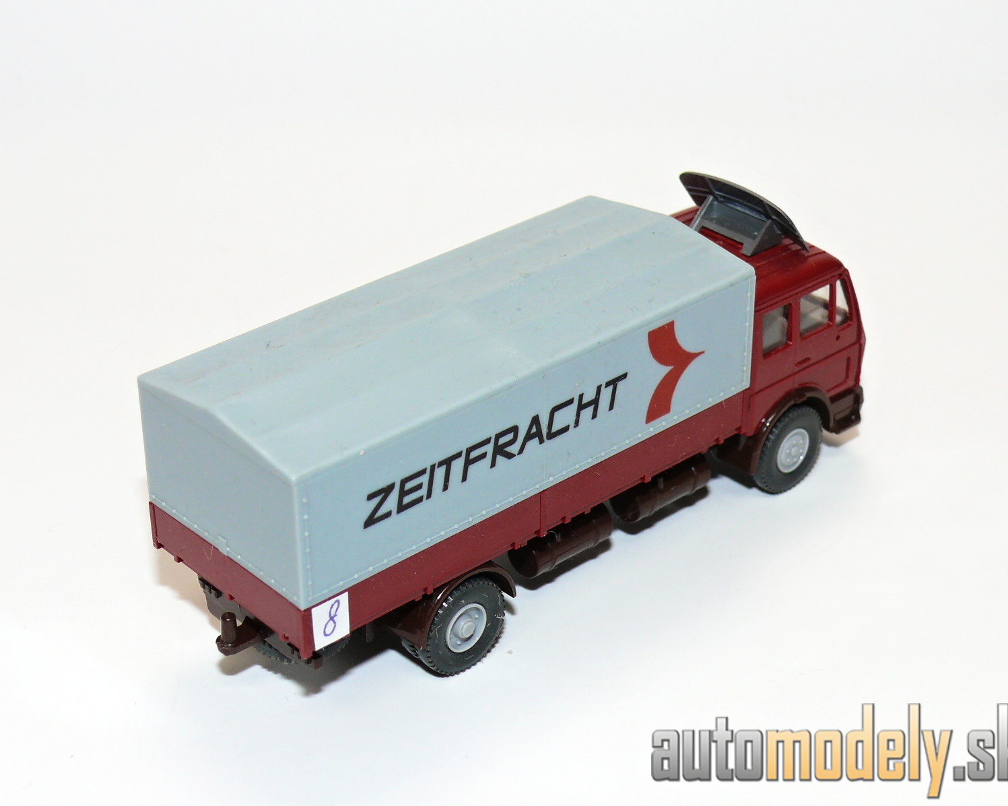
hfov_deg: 26.4
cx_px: 496
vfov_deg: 21.3
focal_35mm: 72
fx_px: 2148
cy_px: 403
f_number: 4
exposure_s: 1/30
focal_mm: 11
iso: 100
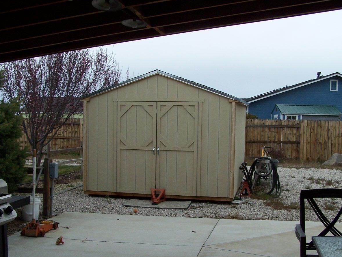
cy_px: 159
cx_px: 175
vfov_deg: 30.2
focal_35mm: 48
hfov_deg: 39.7
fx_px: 474
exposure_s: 1/640
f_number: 4
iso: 80
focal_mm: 6.3
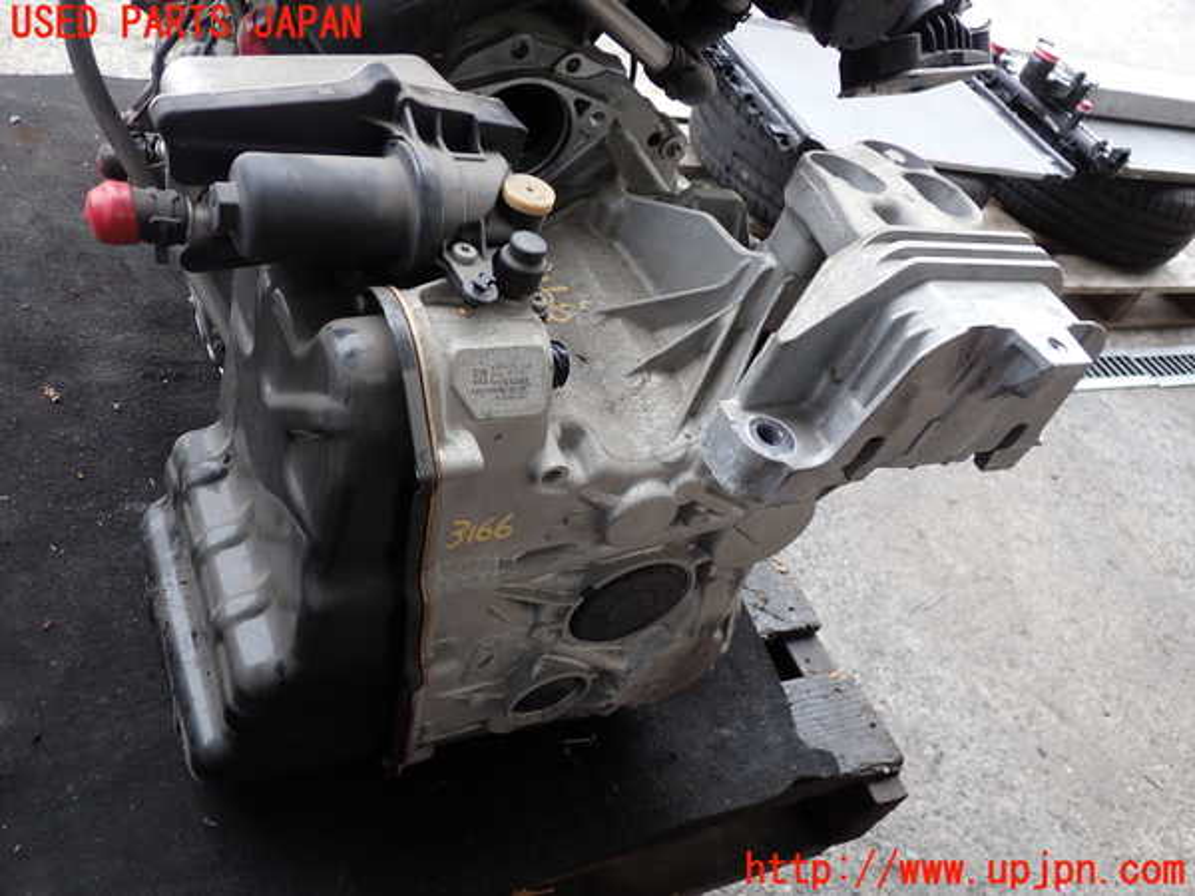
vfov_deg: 46.8
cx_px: 598
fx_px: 1036
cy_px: 448
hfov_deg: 60.0
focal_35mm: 30
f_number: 2.3
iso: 100
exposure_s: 1/100
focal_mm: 5.4
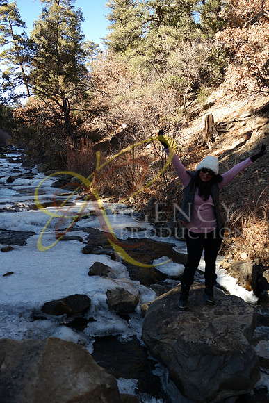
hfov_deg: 43.6
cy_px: 202
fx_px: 336
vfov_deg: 61.9
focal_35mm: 30
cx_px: 134
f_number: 4
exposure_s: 1/125
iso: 100
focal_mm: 20
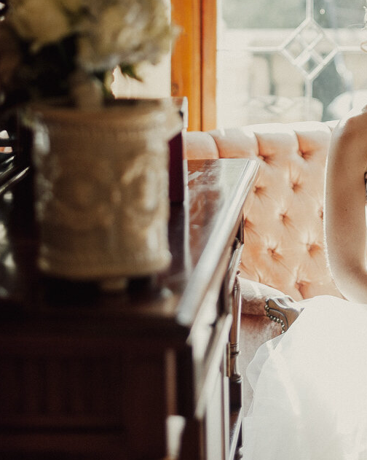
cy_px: 9
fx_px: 1617
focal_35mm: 119
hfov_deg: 12.9
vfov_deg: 15.9
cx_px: 292
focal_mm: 50
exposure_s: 1/640
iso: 320
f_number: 2
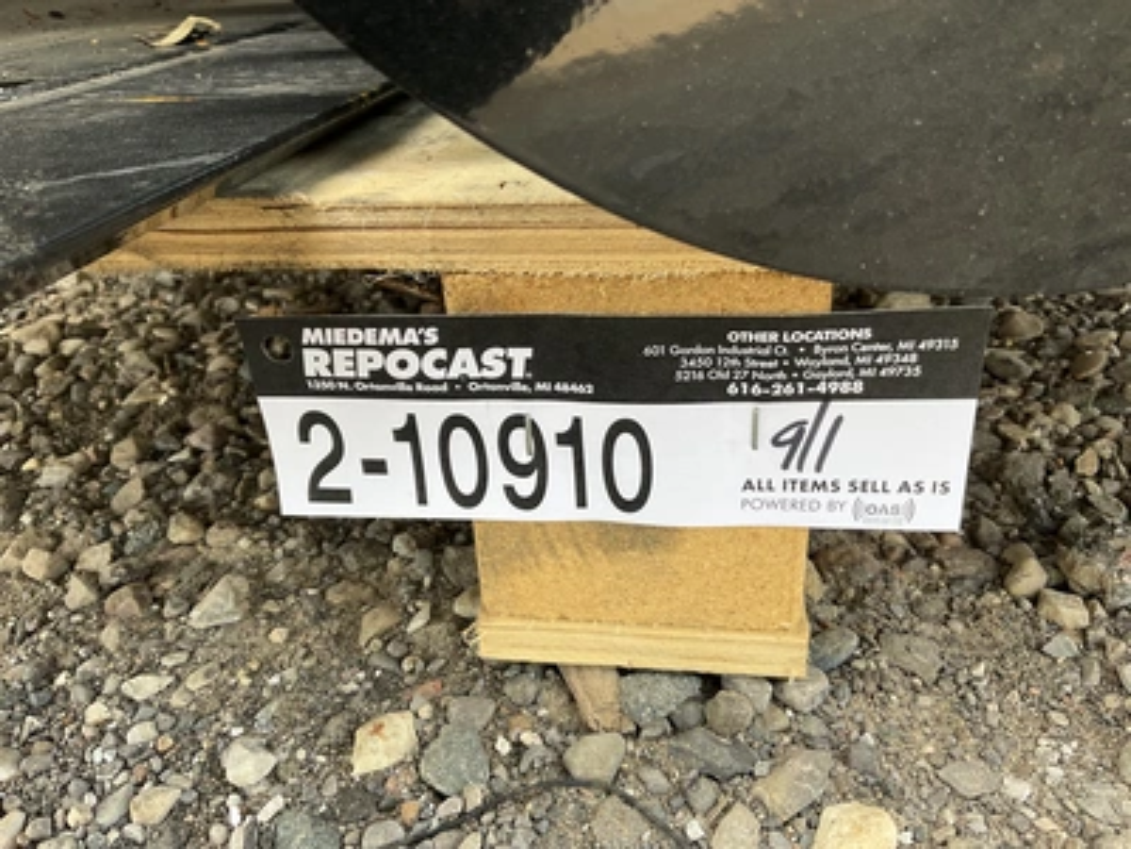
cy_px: 424
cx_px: 566
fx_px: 948
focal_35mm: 29
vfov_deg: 48.2
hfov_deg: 61.7
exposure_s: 1/164
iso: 20
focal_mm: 3
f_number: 1.8
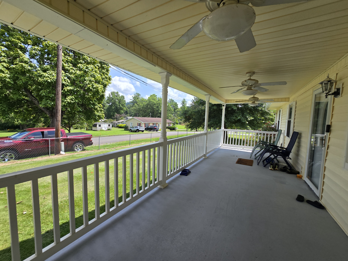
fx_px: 131
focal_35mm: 13
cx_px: 174
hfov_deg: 106.2
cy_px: 130
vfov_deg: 89.9
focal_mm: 2.2
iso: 50
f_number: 2.2
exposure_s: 1/1117
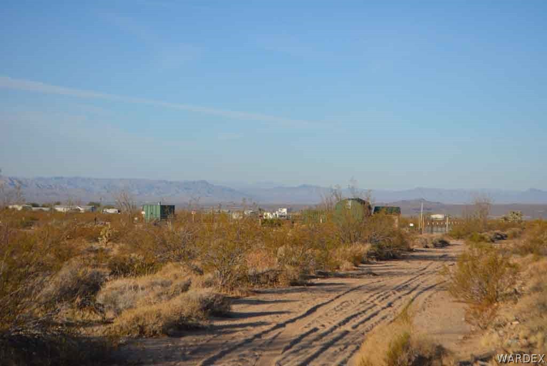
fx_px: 1254
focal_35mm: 82
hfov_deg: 24.6
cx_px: 274
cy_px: 183
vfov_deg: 16.6
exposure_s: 1/1600
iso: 400
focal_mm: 55
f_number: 7.1
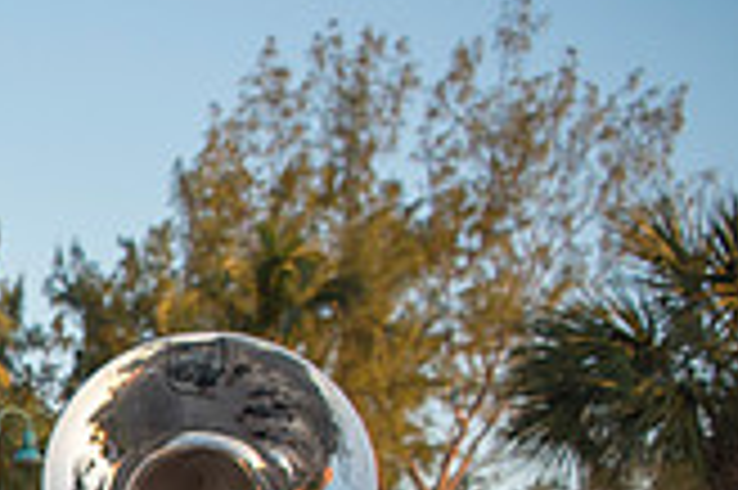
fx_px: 1741
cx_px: -446
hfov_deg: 19.9
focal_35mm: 85
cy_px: 726
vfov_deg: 14.9
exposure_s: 1/800
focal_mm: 24
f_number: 3.5
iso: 250
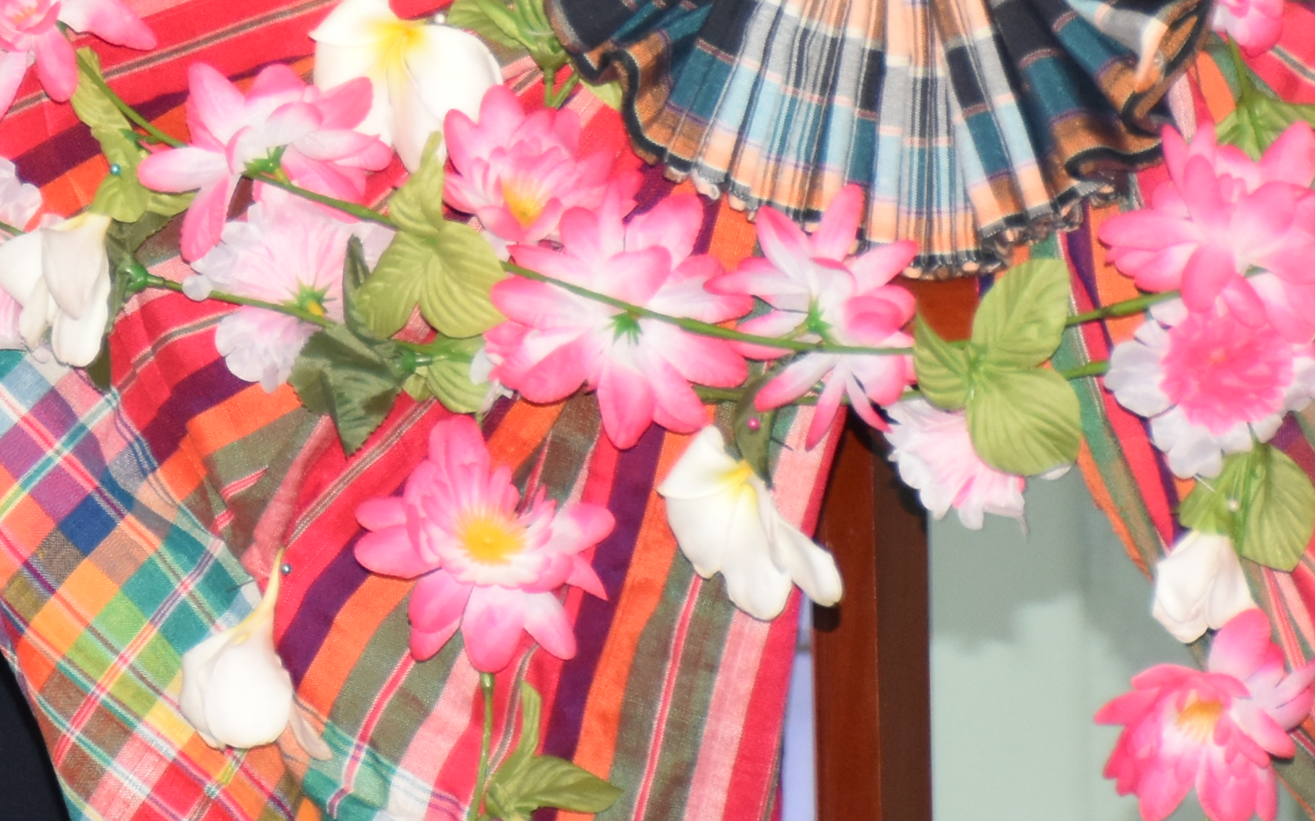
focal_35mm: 379
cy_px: -427
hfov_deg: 5.5
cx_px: -182
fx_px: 13569
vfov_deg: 3.5
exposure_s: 1/60
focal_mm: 75
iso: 800
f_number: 5
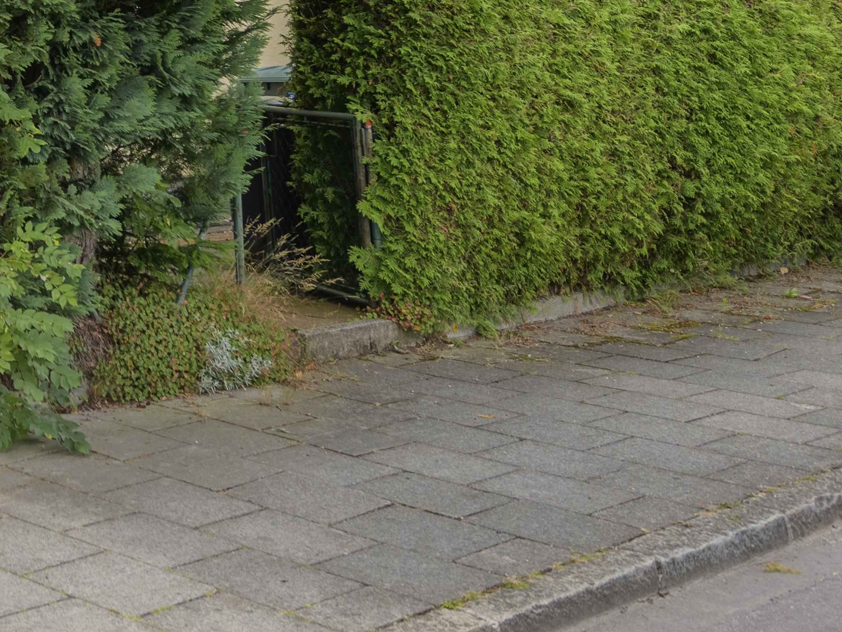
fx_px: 1630
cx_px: -472
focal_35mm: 67
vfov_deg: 20.1
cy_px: -194
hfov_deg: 22.7
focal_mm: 17
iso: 100
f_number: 6.3
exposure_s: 1/3200
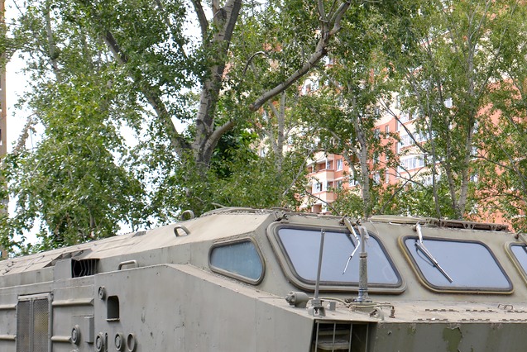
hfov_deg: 32.2
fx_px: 908
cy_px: 329
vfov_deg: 21.4
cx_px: 318
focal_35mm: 62
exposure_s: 1/200
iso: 200
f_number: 7.1
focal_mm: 22
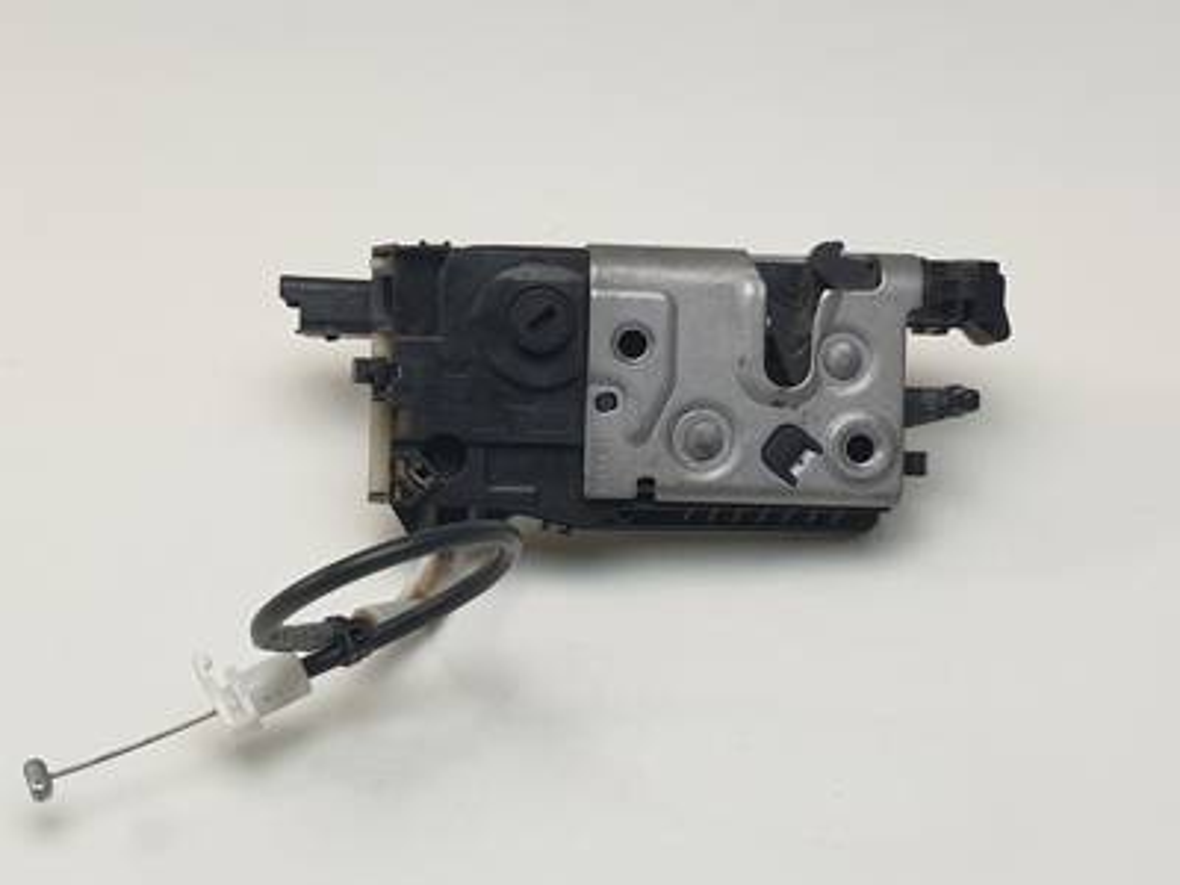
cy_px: 442
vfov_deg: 53.1
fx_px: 886
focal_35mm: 26
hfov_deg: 67.3
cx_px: 590
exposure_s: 1/142
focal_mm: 4.3
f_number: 2.4
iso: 50
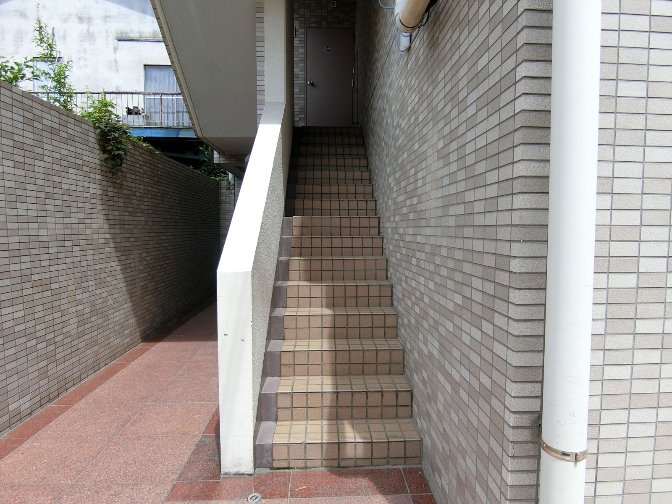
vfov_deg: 68.7
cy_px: 252
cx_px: 336
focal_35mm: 19
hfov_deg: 84.7
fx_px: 369
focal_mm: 4.06
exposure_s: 1/800
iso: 80
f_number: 2.7
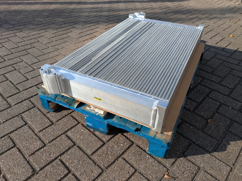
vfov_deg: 54.9
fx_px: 175
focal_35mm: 25
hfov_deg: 69.4
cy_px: 90
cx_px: 121
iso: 47
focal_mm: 5.43
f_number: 1.89
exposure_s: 1/1580
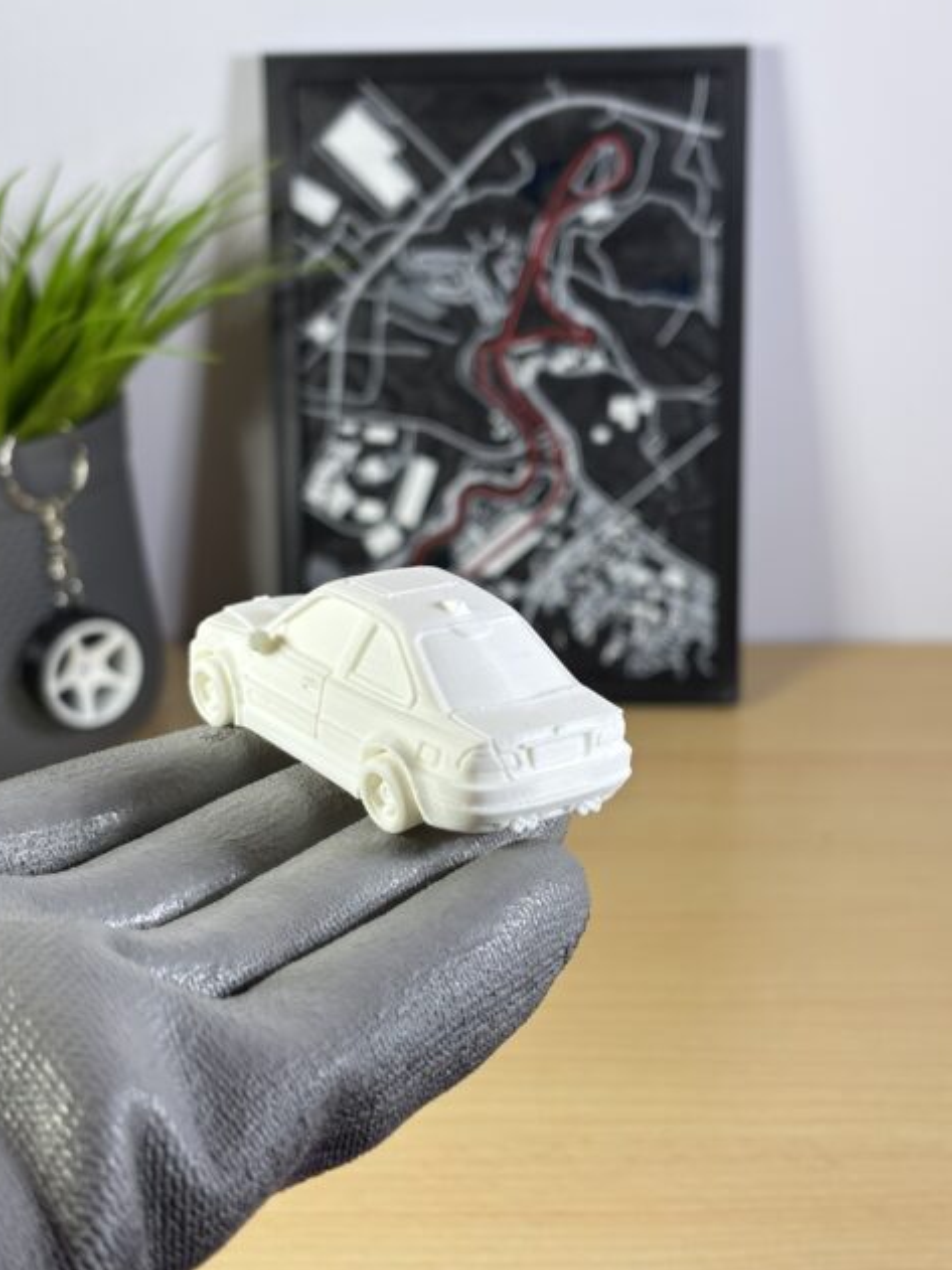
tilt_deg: -23.1
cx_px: 475
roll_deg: +1.4
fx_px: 2017
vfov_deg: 34.9
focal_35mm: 55
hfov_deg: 26.6
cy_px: 605
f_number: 1.6
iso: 40
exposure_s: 1/117
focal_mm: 5.96
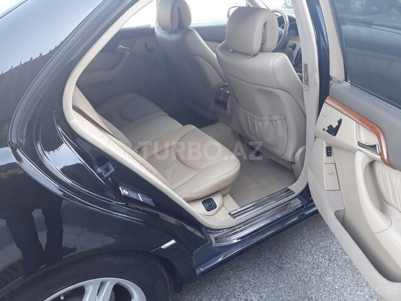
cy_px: 150
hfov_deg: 65.3
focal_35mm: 27
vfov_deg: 51.4
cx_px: 200
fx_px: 313
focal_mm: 3.6
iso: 50
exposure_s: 1/50
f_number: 1.9
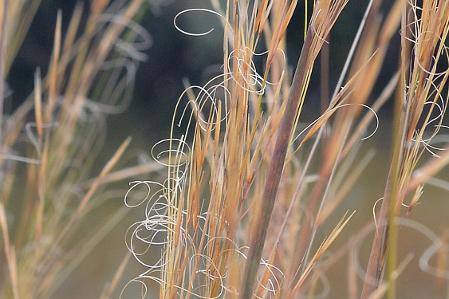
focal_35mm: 213
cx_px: 89
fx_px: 2656
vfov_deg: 6.4
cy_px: -77
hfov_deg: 9.6
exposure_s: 1/320
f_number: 8
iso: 400
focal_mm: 50
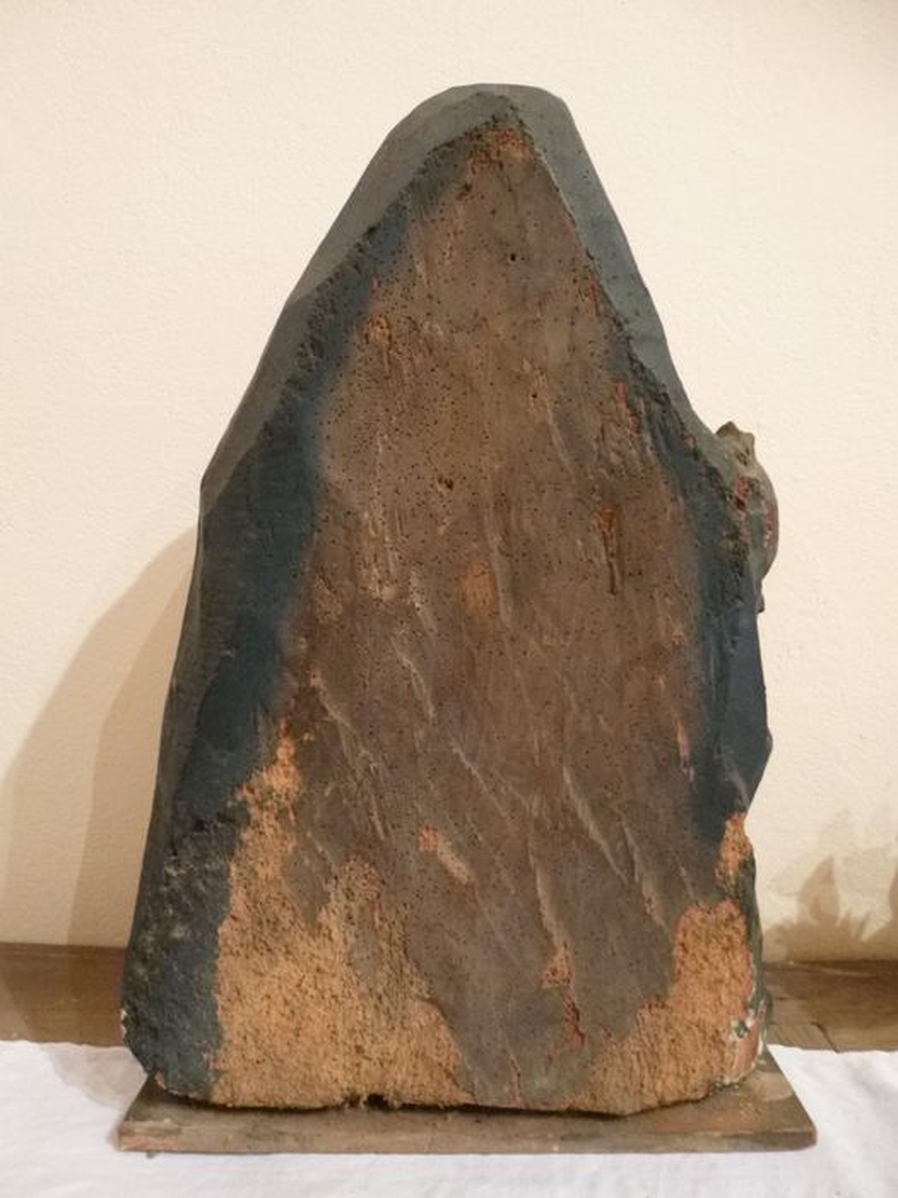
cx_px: 449
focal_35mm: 25
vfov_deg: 69.4
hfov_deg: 54.9
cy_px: 599
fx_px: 865
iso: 500
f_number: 3.1
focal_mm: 4.5
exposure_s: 1/8
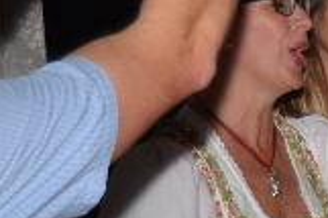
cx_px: 1088
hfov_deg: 7.0
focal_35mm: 252
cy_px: 405
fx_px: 2294
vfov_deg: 5.4
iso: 800
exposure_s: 1/60
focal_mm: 22
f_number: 4
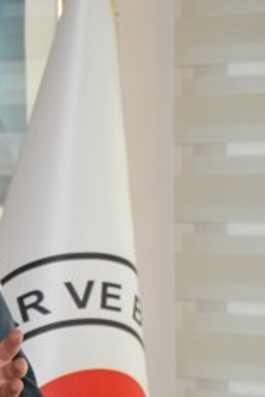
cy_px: 227
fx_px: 4553
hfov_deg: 3.3
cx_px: -231
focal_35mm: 413
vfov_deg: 5.0
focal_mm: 100
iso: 320
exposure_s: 1/60
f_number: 5.6
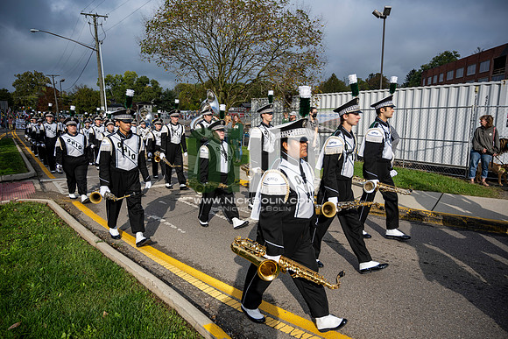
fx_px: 339
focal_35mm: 24
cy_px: 170
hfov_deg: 73.7
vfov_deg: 53.2
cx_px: 254
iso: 125
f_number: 4
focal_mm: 24
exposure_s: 1/1600
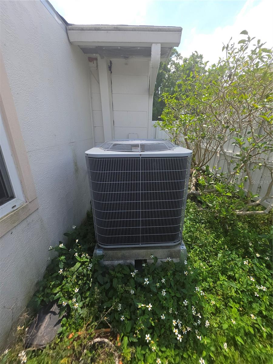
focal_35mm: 13
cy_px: 182
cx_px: 136
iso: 16
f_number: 1.9
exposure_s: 1/392
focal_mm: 2.2
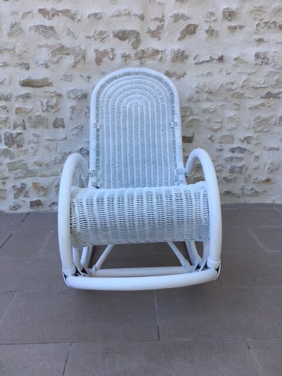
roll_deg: +1.6
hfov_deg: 48.2
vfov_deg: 61.7
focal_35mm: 29
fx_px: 315
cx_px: 141
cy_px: 188
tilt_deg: -17.9
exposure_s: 1/270
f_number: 2.2
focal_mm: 4.15
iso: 25
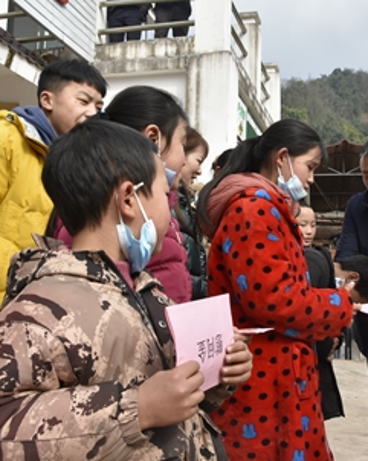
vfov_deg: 43.9
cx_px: 255
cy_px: 234
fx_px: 573
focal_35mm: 42
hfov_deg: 35.2
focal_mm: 18
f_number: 11
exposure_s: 1/500
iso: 640
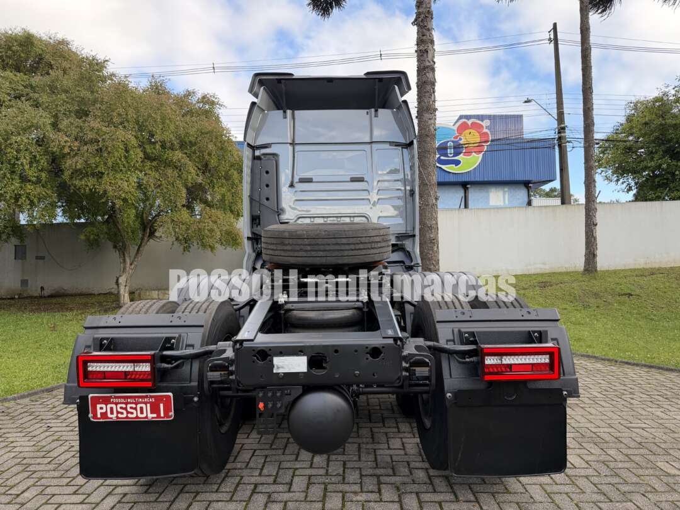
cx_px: 340
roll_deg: +0.1
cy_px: 255
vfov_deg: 56.8
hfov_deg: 71.6
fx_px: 471
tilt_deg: +3.4
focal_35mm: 24
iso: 100
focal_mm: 6.76
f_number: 1.78
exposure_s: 1/849
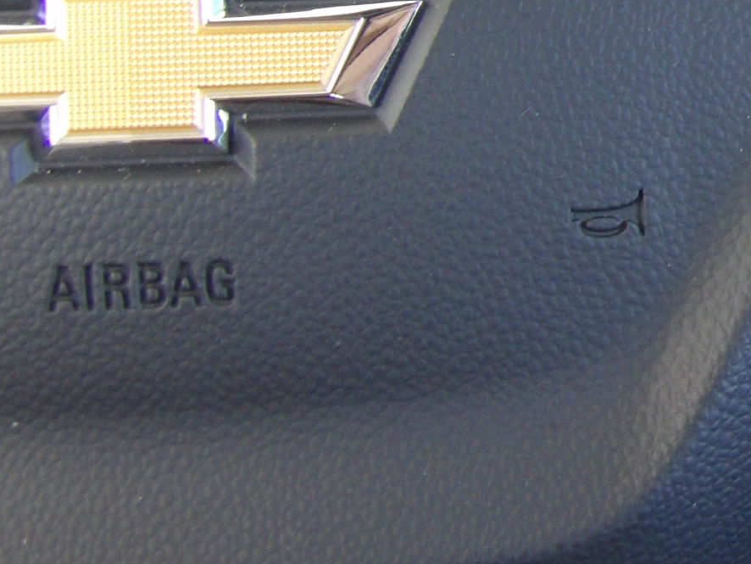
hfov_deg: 12.2
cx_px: 1078
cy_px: -46
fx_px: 3364
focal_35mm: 155
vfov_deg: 9.5
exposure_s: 1/17
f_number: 3.9
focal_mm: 9.5
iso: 313
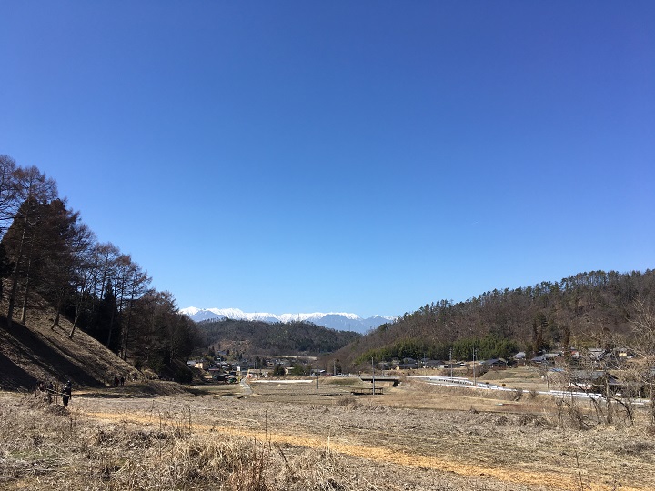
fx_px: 549
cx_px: 328
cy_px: 246
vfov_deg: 48.2
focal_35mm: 29
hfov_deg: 61.7
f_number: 2.2
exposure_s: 1/1637
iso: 25
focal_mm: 4.15
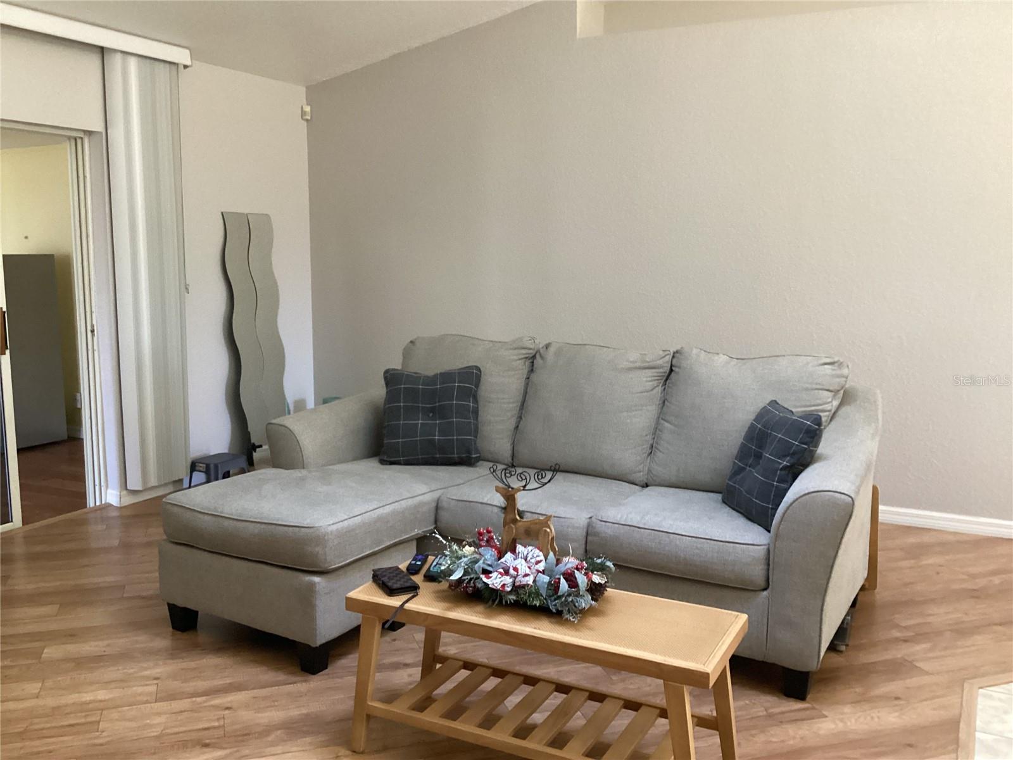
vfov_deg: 45.4
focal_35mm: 31
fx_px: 907
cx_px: 506
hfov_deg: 58.4
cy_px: 380
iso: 320
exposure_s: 1/30
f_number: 2.4
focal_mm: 3.3
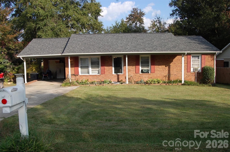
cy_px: 76
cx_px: 115
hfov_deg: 62.0
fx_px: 191
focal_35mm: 30
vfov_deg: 43.4
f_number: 8
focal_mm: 20
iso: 200
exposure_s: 1/250
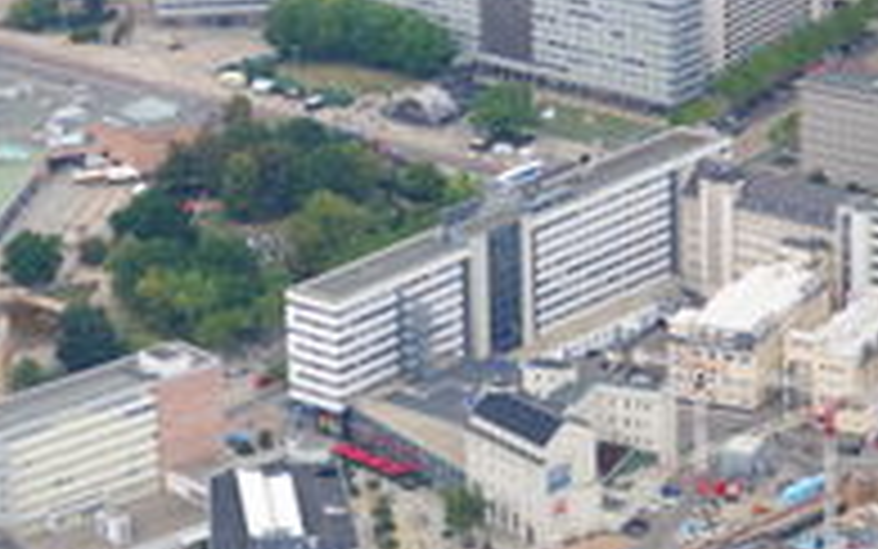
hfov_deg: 10.9
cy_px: 9
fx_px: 4500
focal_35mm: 188
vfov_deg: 7.0
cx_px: -185
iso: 100
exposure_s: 1/500
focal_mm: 50
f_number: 3.5
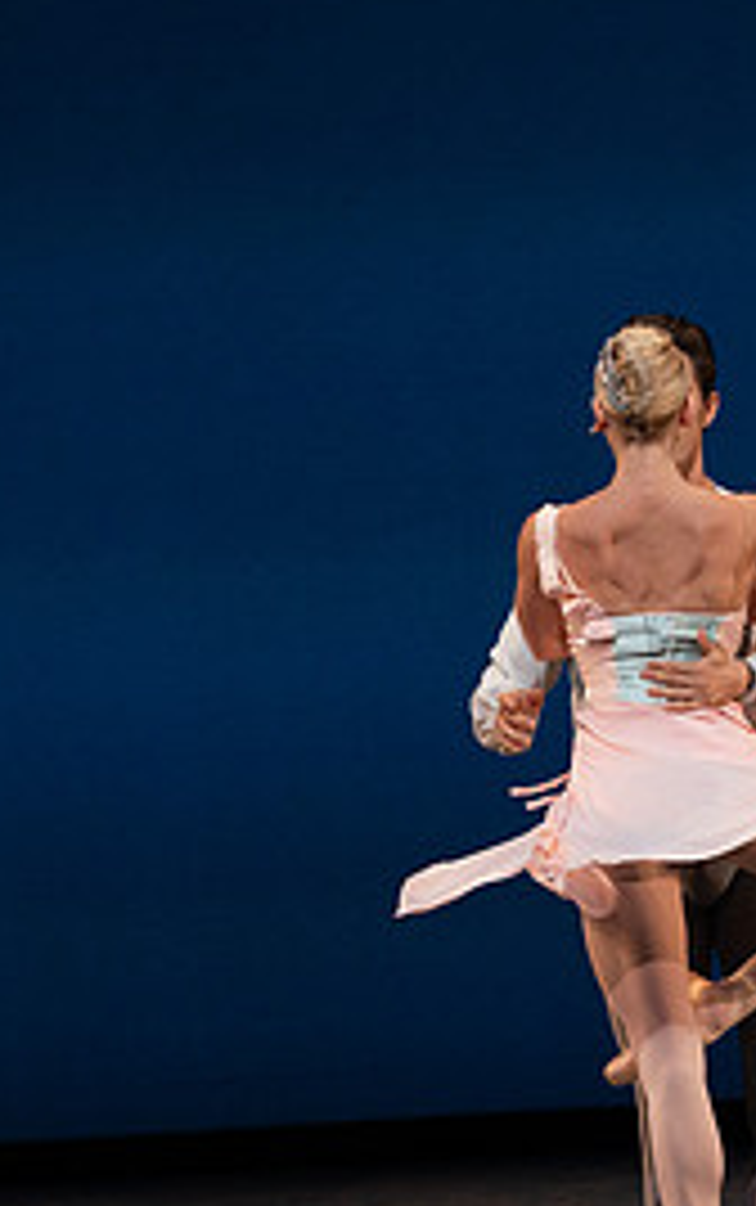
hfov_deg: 3.0
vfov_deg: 4.8
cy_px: 767
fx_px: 14507
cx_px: 279
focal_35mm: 441
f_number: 8
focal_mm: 200
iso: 3200
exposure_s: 1/500
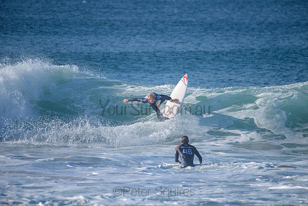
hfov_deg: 4.0
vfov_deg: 2.7
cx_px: 154
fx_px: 4405
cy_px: 103
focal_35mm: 515
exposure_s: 1/2000
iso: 280
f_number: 5.6
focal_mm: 500
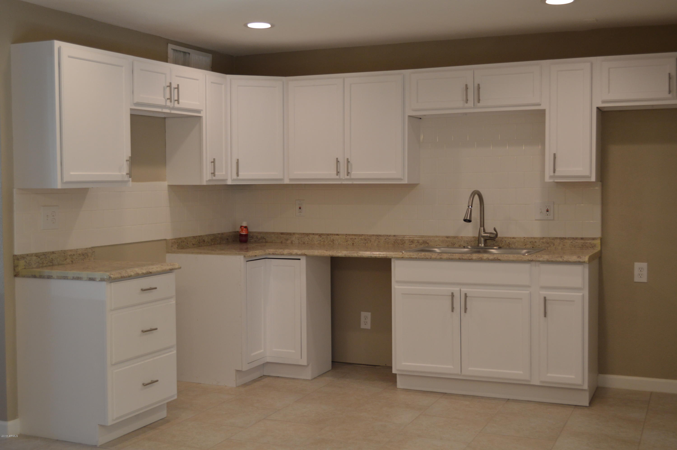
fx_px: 817
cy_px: 225
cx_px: 338
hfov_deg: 45.0
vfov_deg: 30.8
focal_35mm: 44
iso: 400
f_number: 4.5
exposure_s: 1/80
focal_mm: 29
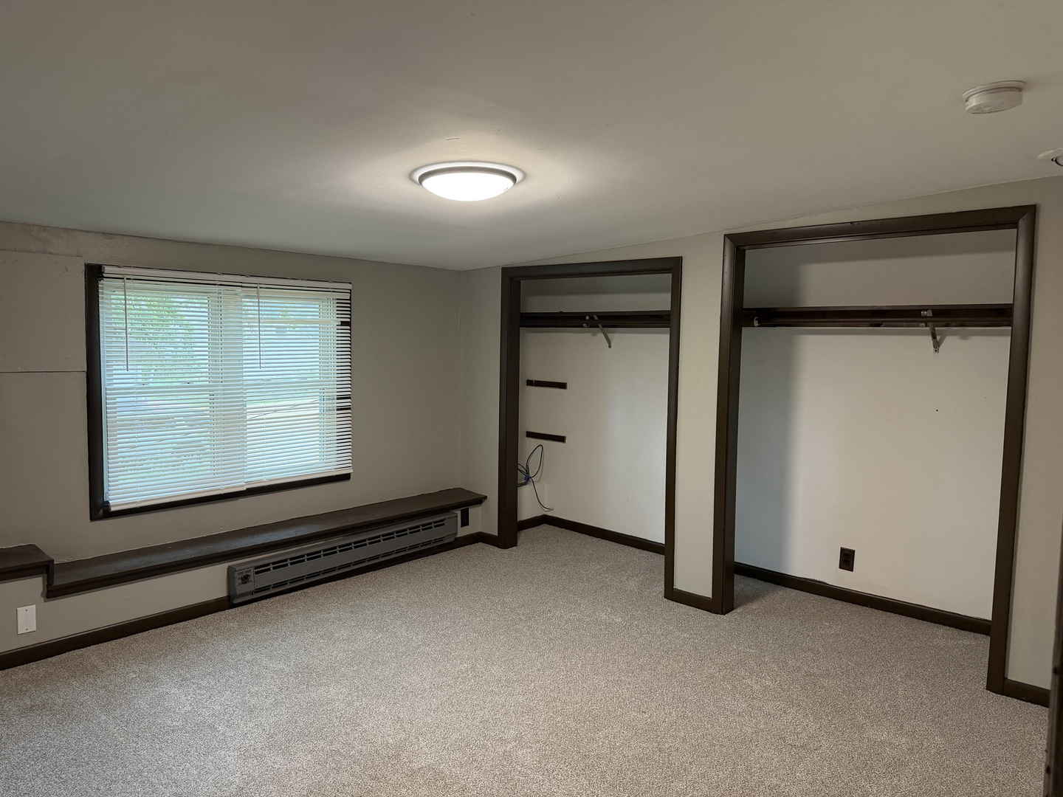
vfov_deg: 56.8
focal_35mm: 24
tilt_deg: -5.4
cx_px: 532
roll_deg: -0.4
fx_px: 737
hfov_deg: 71.6
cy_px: 398
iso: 250
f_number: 1.78
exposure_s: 1/60
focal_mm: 6.76
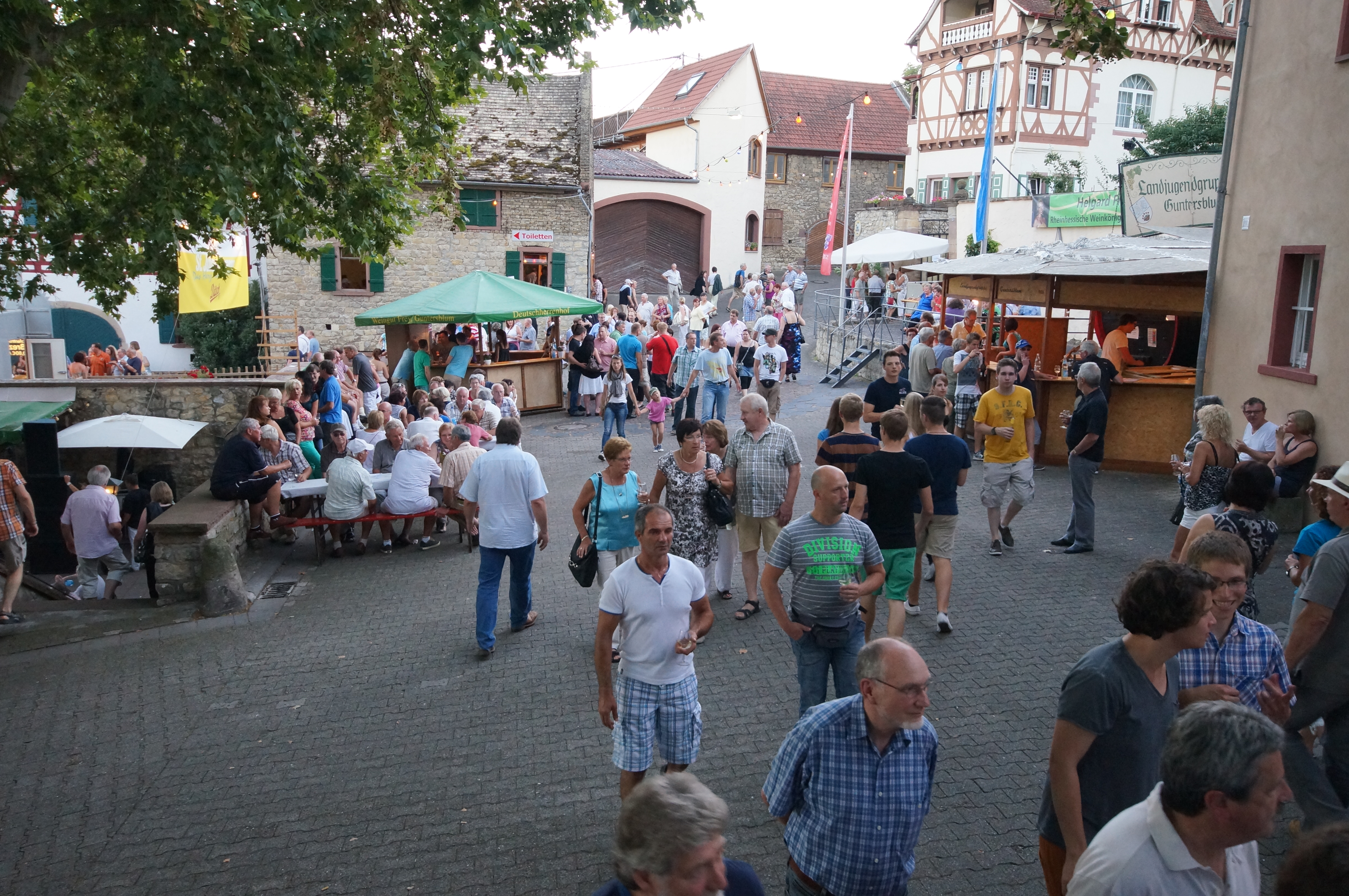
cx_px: 674
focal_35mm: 30
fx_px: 1123
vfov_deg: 43.5
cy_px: 448
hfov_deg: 62.0
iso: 1250
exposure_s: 1/60
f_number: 5.6
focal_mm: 20
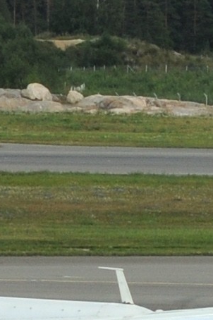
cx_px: 311
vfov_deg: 2.9
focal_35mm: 708
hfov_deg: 1.9
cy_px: 574
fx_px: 6293
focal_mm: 50
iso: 200
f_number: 9
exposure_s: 1/320
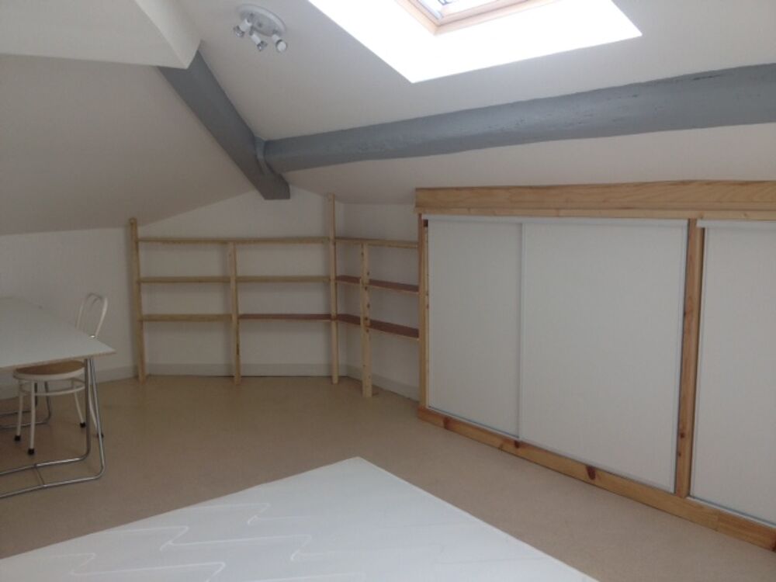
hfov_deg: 52.6
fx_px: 785
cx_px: 388
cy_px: 291
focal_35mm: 35
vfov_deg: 40.7
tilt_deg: -9.6
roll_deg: +1.5
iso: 50
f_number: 2.4
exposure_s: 1/147
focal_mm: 4.28
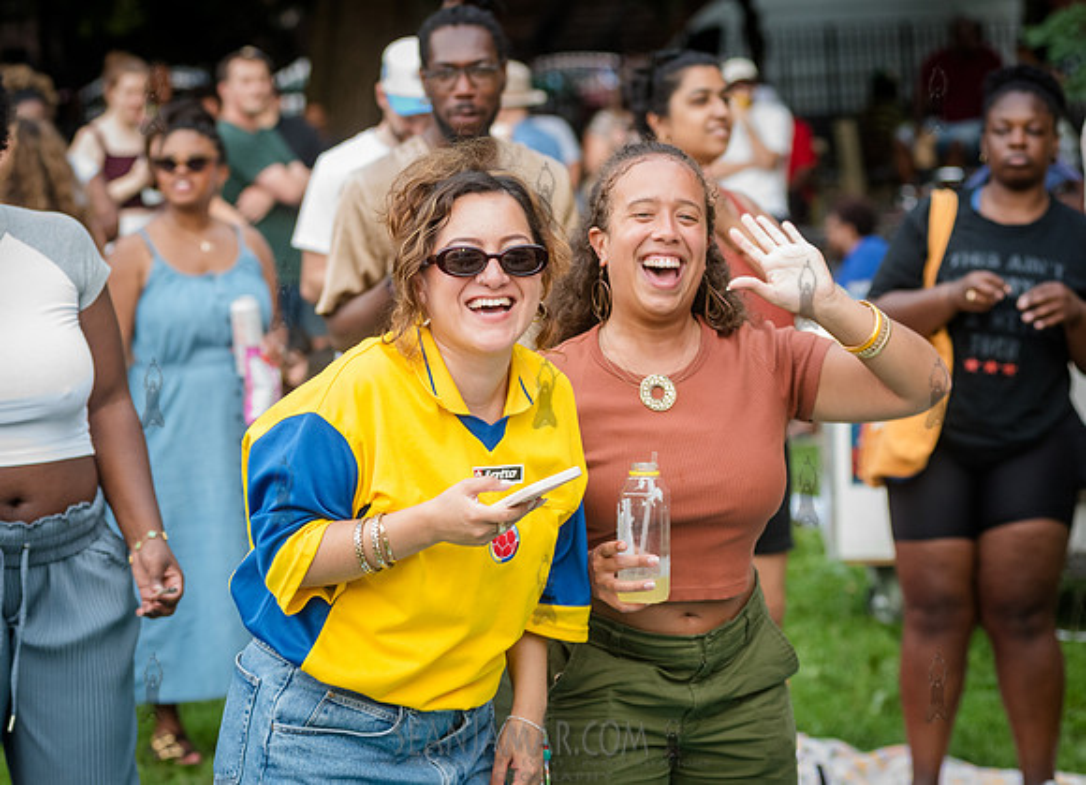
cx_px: 376
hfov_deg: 15.3
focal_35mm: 131
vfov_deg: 11.1
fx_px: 4043
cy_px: 461
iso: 2000
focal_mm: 100
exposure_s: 1/320
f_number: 4
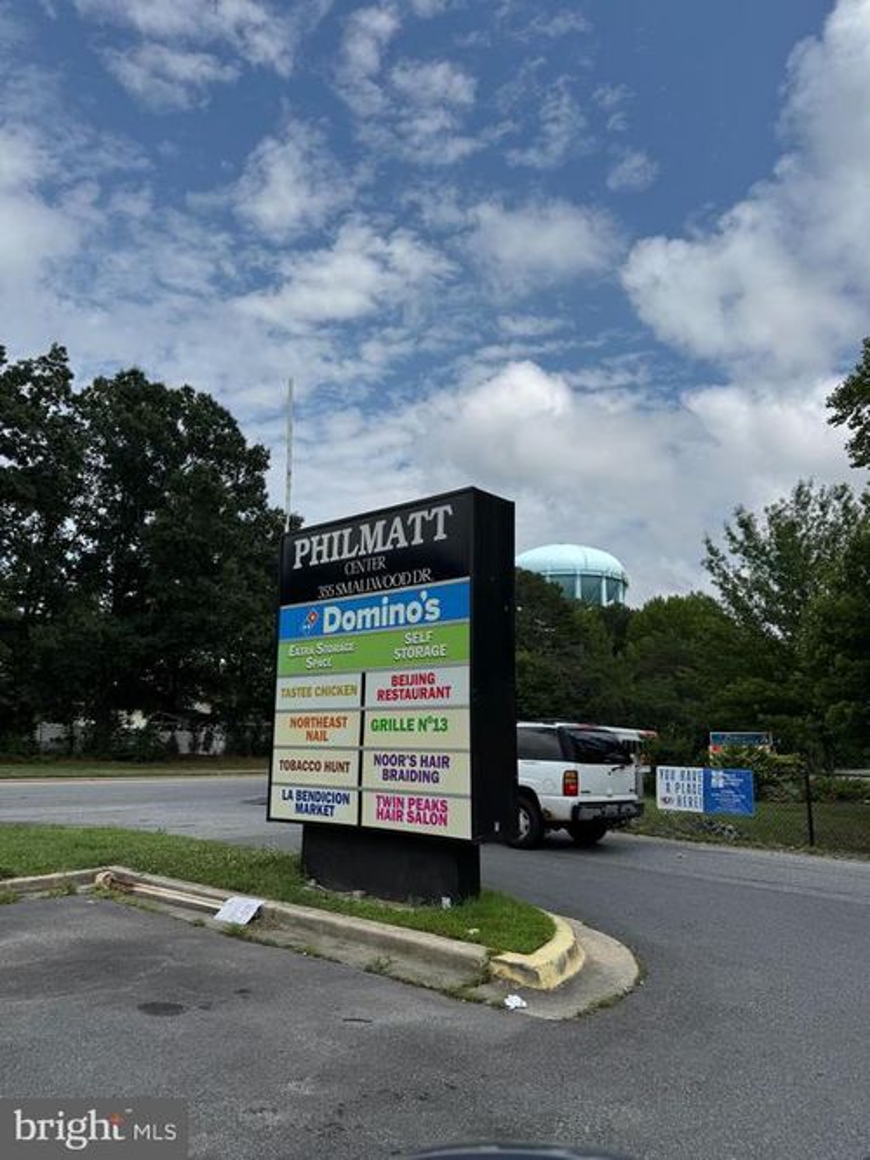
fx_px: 805
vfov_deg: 71.6
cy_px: 580
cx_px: 435
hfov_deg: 56.8
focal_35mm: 24
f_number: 1.78
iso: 80
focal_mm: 6.76
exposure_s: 1/7937
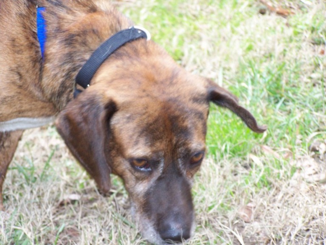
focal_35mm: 169
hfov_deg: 11.7
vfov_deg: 8.8
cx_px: 163
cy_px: 122
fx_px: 1592
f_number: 3.2
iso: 140
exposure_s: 1/125
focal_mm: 28
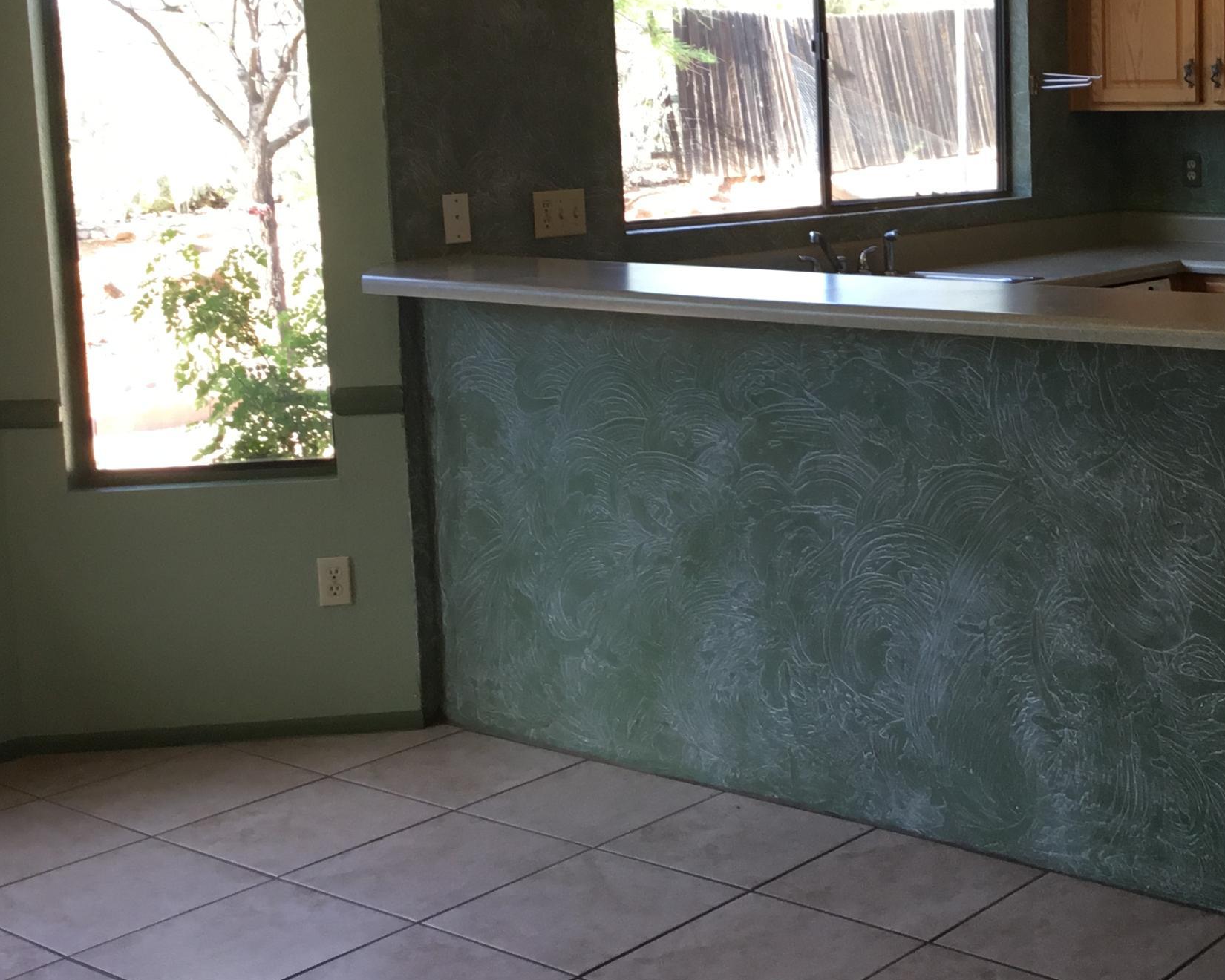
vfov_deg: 27.5
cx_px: 1042
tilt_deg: -8.3
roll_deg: +1.2
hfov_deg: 32.8
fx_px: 1994
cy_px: 346
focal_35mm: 55
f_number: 2.4
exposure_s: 1/60
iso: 32
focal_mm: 3.3
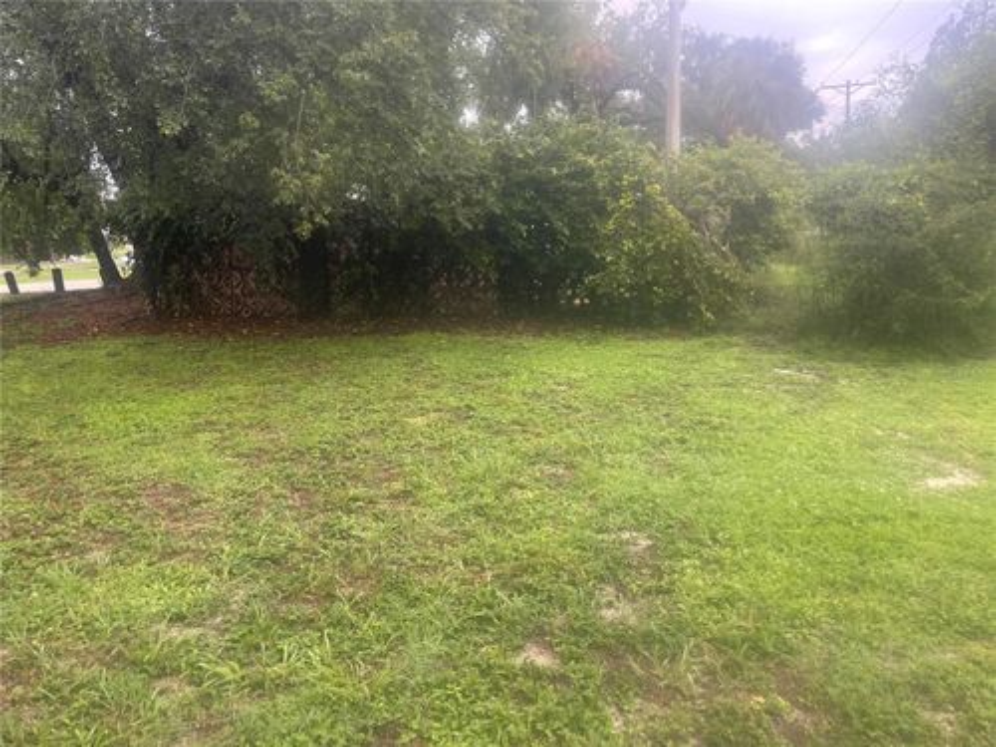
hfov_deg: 69.4
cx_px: 498
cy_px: 374
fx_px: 719
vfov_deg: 54.9
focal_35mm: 25
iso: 64
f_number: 1.6
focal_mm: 5.1
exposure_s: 1/121
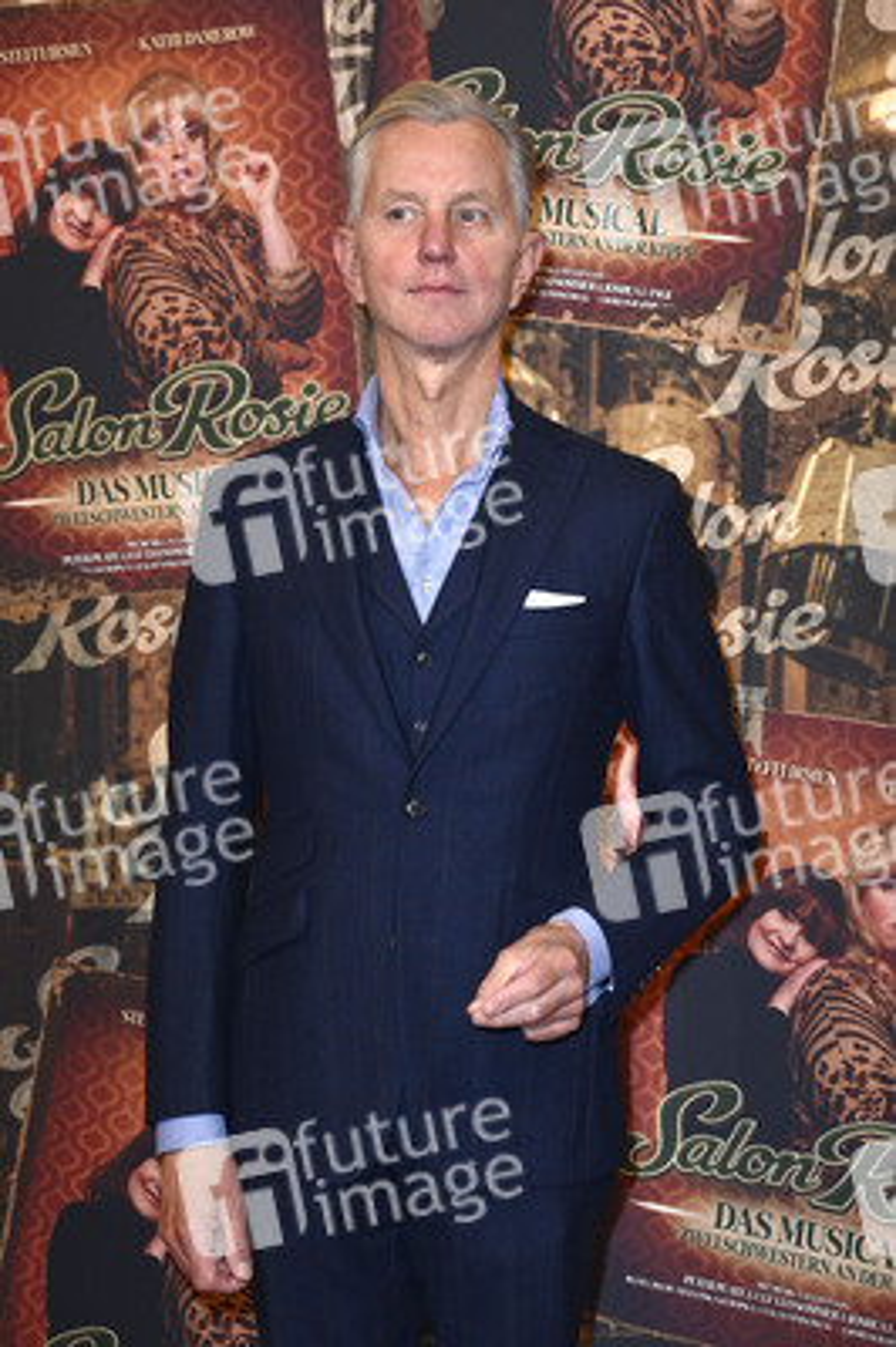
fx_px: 3740
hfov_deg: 13.7
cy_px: 674
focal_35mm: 100
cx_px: 448
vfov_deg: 20.4
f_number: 5.6
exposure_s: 1/250
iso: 1250
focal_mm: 100
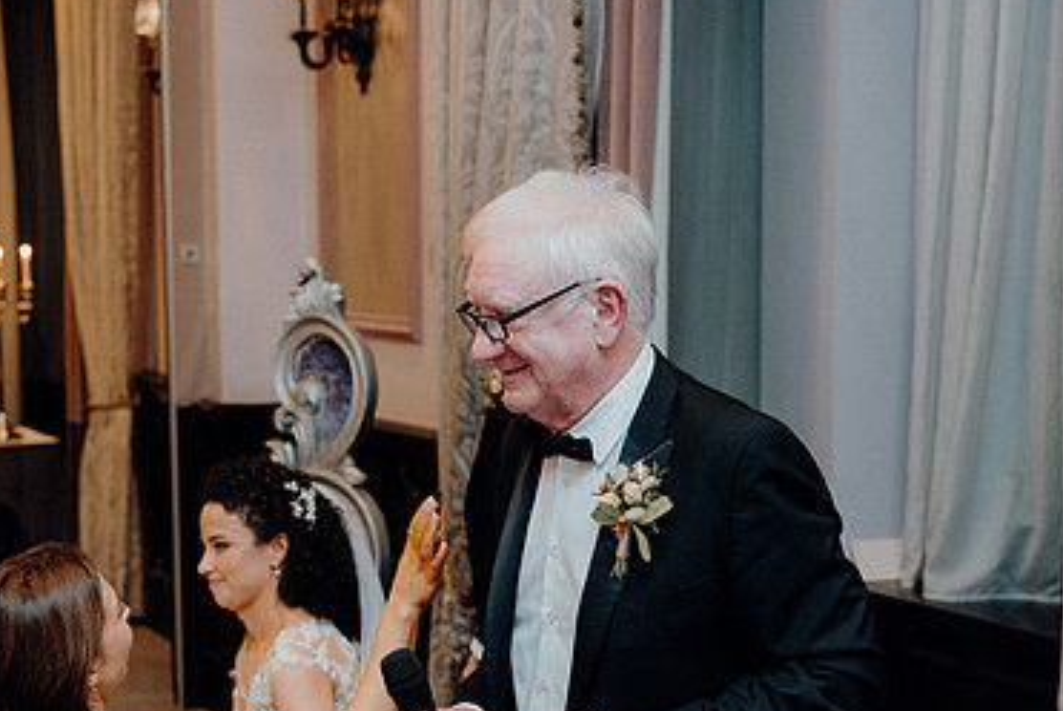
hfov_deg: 27.0
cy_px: 517
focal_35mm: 75
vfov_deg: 18.1
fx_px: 2216
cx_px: 524
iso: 2500
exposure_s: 1/160
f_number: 3.5
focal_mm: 48
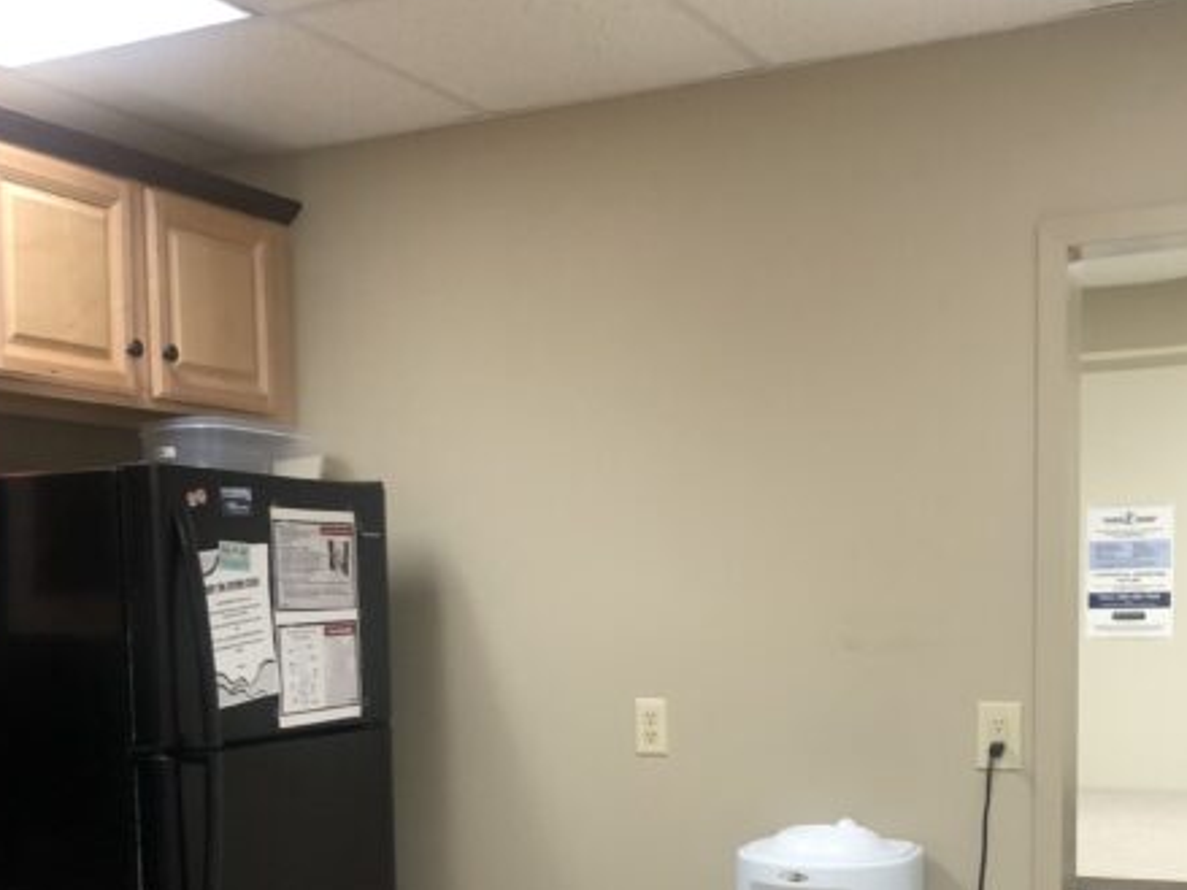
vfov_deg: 28.9
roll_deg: +1.2
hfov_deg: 38.9
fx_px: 1680
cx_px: 527
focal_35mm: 49
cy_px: 733
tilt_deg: -5.6
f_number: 1.8
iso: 40
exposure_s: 1/17
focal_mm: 3.99
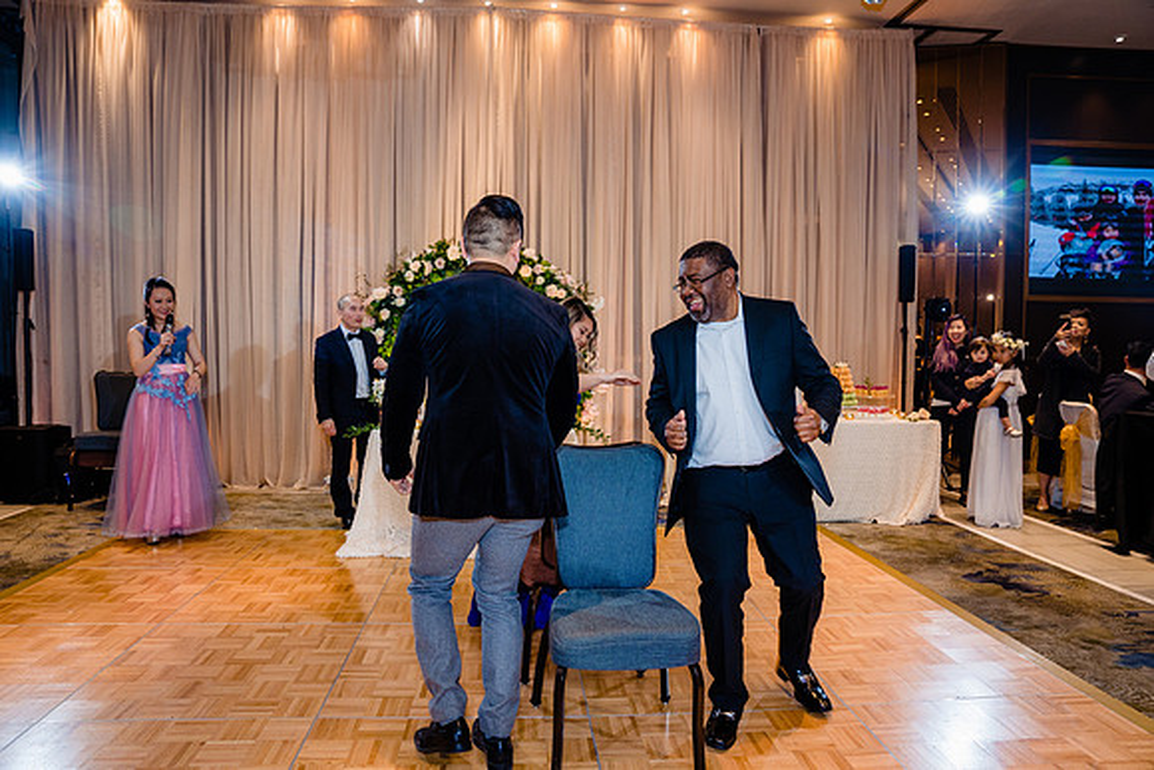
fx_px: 769
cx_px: 577
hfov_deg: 73.7
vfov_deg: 53.2
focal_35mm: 24
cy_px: 385
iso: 1000
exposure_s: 1/160
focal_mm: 24
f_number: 4
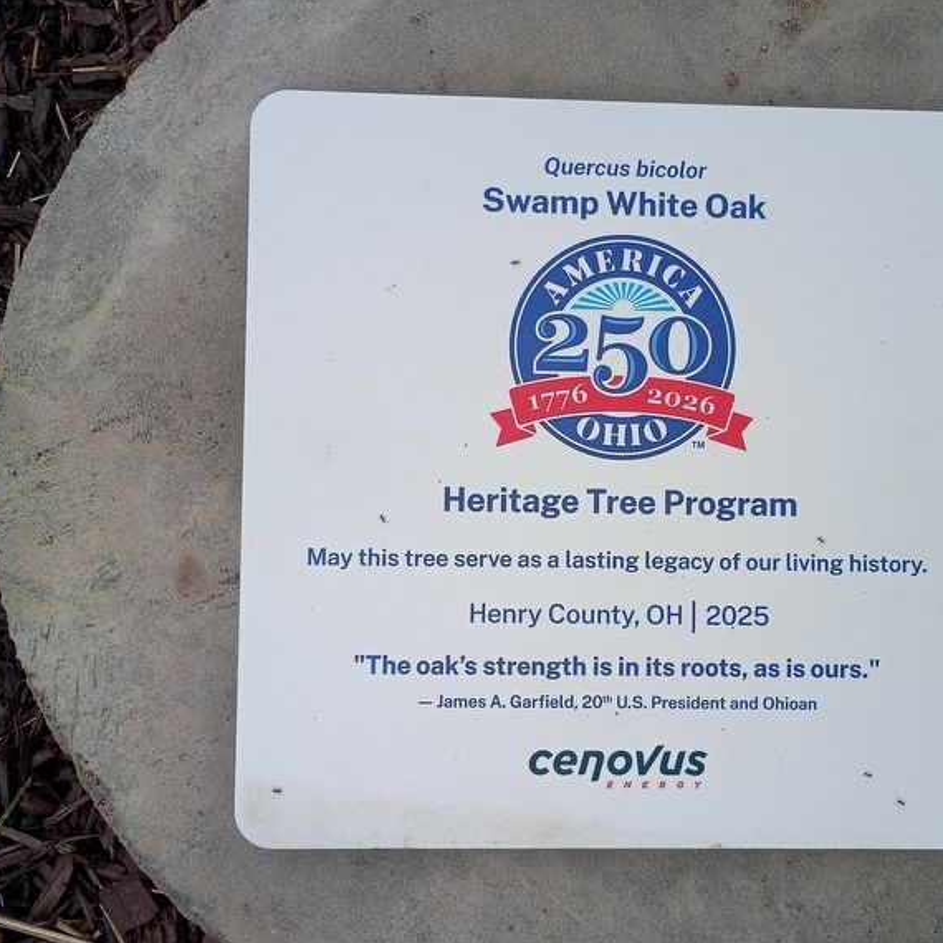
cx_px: 615
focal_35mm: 36
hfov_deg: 45.5
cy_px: 490
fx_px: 1110
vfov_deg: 46.0
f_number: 1.8
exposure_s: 1/342
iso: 100
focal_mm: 4.27
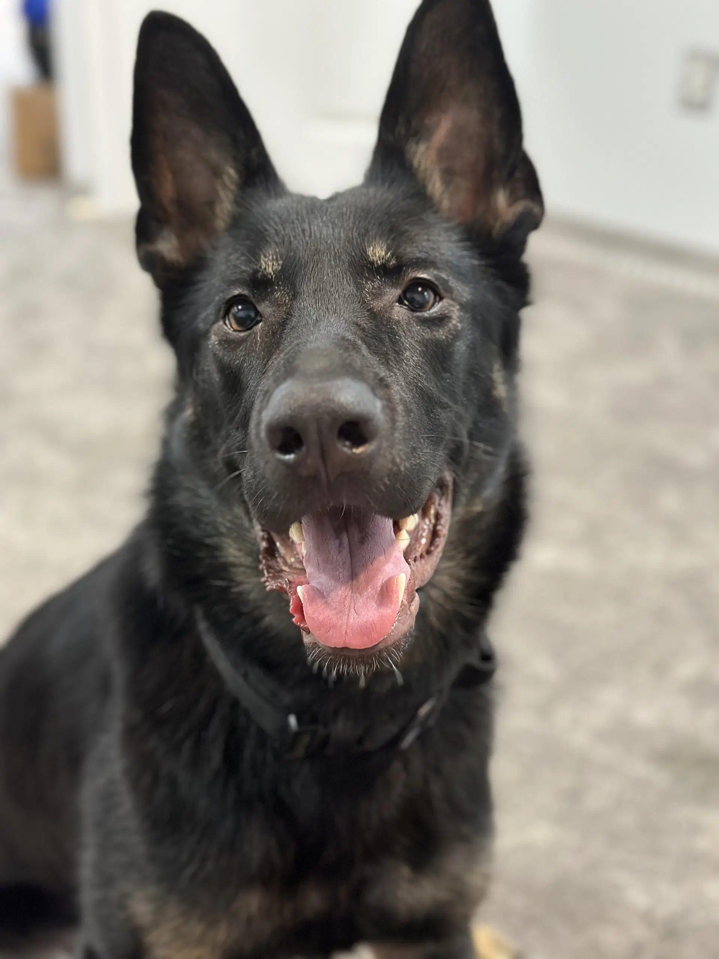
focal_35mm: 48
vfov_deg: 39.7
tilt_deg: -27.3
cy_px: 480
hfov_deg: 30.3
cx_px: 360
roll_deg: -0.6
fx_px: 1329
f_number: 1.78
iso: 400
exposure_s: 1/40
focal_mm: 6.86
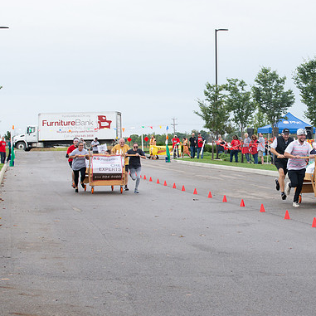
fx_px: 1084
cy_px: 142
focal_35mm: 105
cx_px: 252
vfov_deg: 16.6
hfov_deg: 16.5
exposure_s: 1/250
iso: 640
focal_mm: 70
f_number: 9
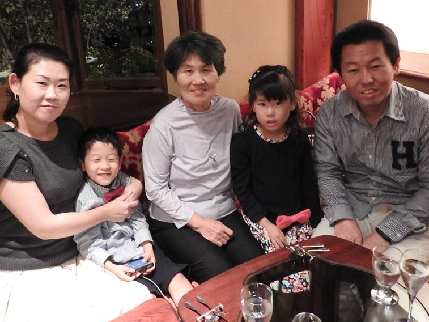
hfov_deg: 51.3
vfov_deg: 39.4
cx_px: 203
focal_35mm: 36
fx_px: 446
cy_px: 123
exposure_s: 1/4
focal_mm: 4.3
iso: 800
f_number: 3.3
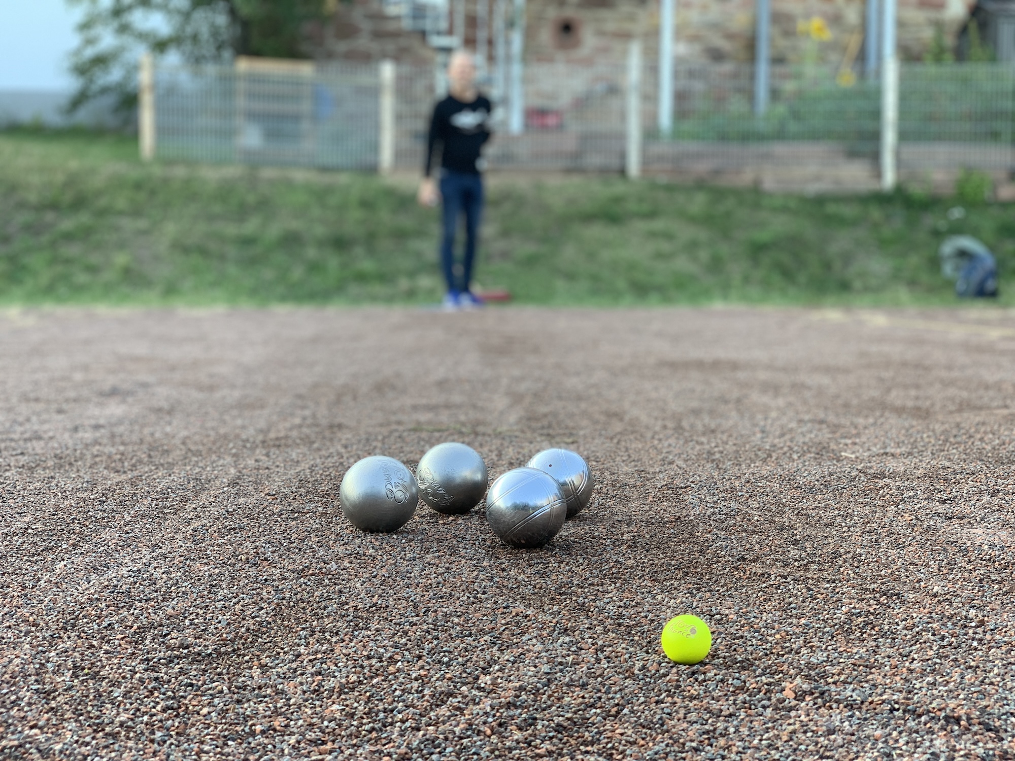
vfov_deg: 28.0
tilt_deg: -3.4
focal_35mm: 52
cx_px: 508
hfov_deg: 36.8
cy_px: 380
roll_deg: -1.9
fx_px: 1525
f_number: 2.4
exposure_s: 1/122
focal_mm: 6
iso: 40
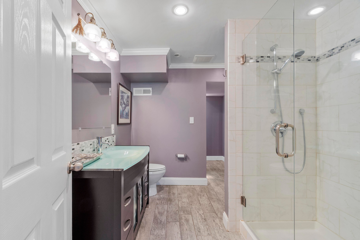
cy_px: 120
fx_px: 150
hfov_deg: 100.4
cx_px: 180
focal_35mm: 15
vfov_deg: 77.3
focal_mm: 10
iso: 320
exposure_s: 1/1.25
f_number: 8
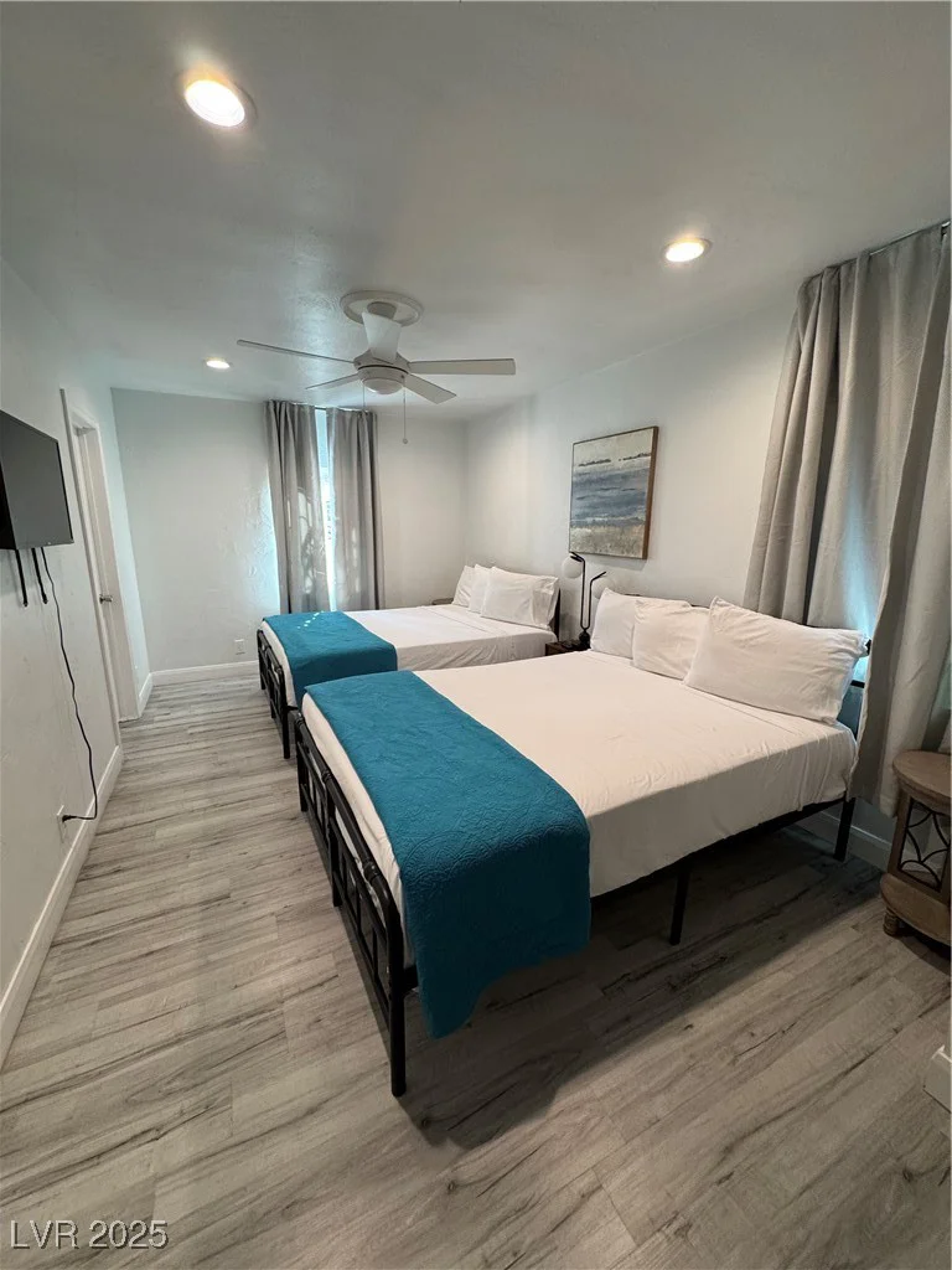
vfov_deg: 102.1
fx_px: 513
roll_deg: -1.0
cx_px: 476
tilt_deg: -14.0
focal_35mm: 14
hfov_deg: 85.7
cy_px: 635
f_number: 2.2
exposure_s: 1/120
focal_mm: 2.22
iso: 200
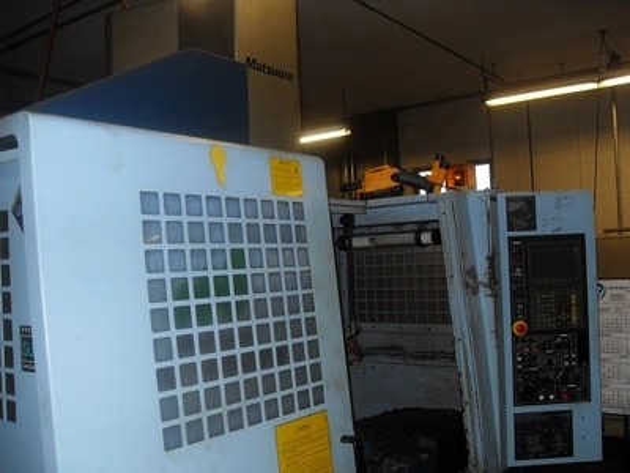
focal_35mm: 34
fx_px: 619
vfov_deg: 41.8
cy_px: 236
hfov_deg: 54.0
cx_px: 315
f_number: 2.8
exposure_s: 1/45
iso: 100
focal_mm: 6.3
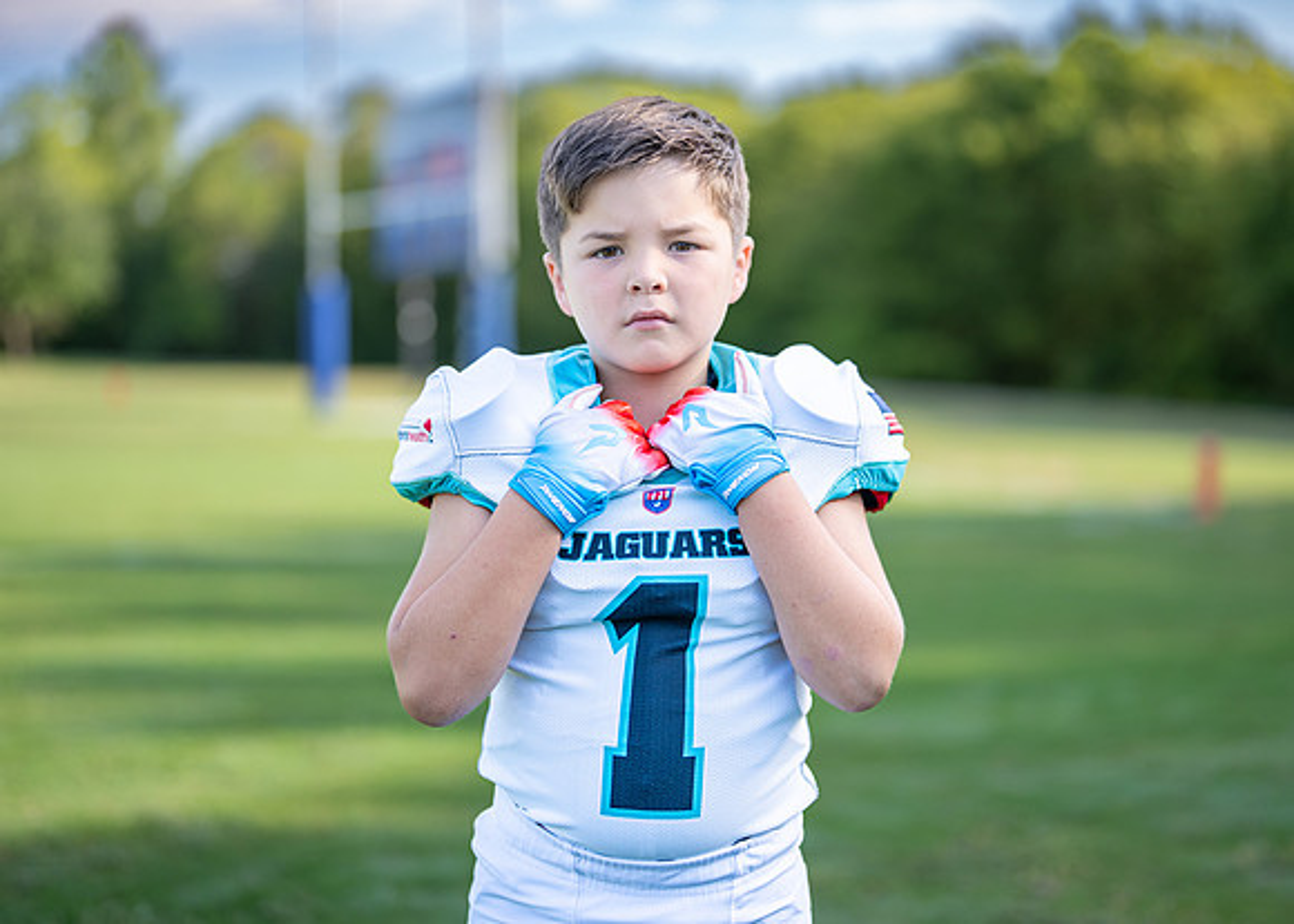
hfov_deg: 33.6
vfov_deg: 24.3
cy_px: 414
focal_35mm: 58
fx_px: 2141
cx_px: 714
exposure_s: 1/2000
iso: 100
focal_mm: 50
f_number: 1.2
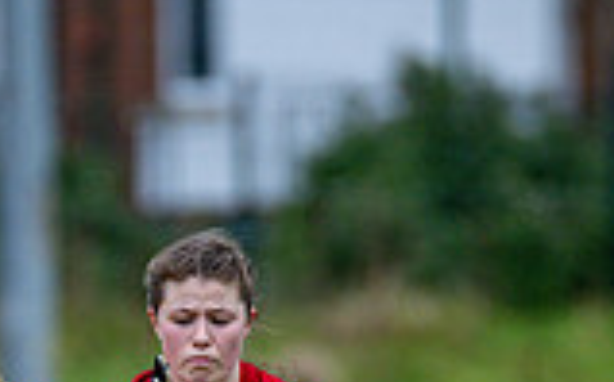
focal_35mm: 1116
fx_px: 18655
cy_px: 631
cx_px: 124
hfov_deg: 1.9
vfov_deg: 1.2
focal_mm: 300
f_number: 2.8
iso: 1250
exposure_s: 1/1000
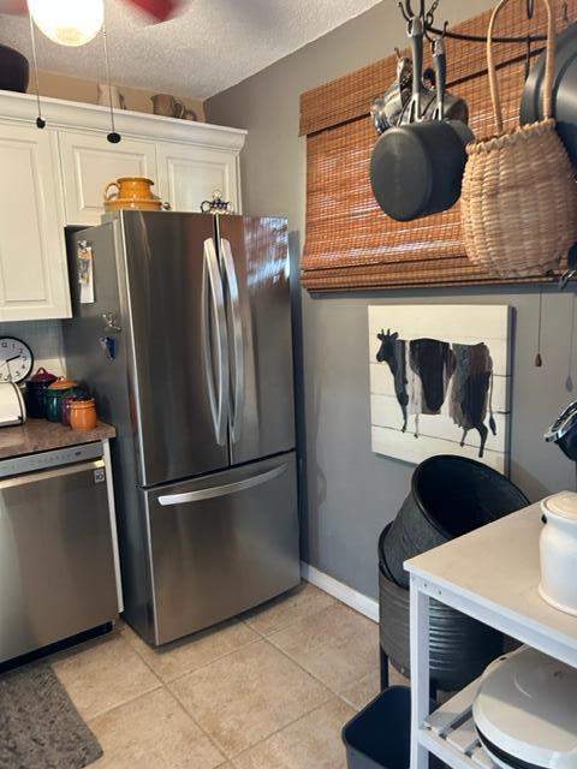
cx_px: 288
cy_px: 384
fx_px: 578
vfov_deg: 67.3
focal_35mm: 26
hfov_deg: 53.1
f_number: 1.5
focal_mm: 5.7
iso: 400
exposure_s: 1/60
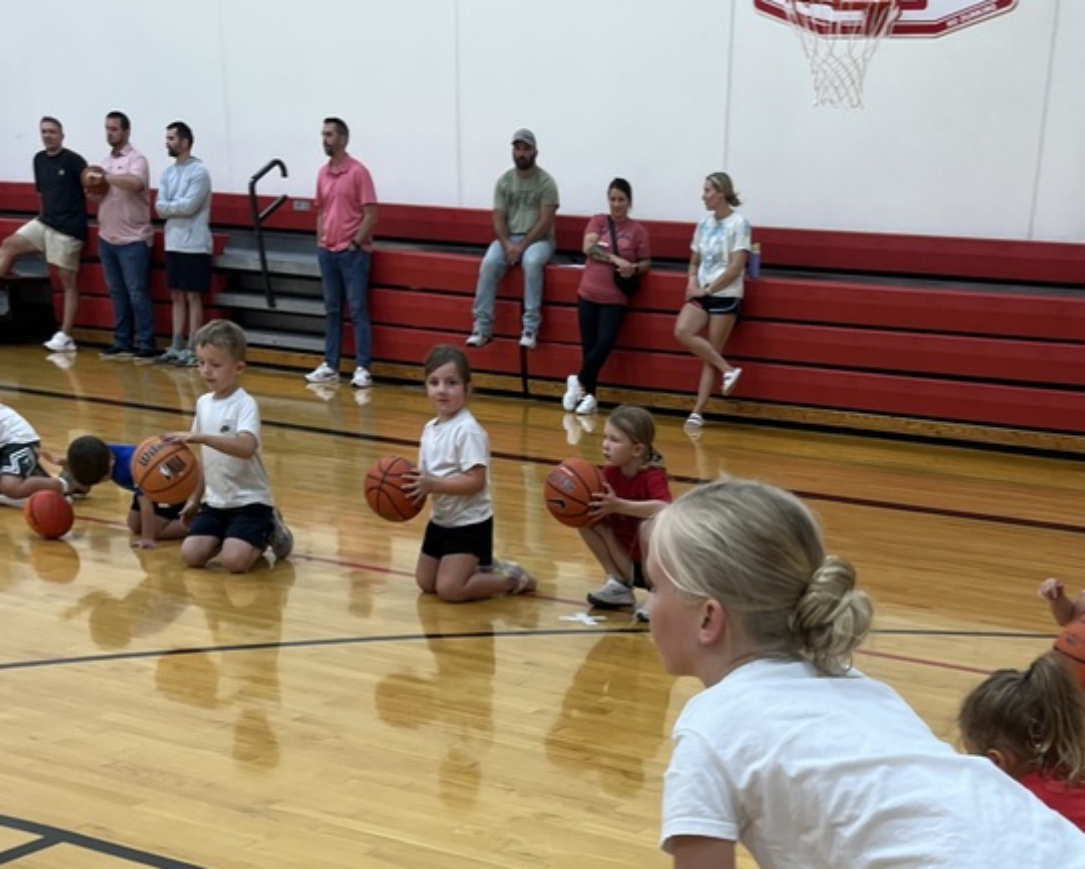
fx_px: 1542
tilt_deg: -31.4
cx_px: 746
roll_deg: -5.6
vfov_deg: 28.4
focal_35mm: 48
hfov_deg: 38.2
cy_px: 971
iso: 64
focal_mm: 5.1
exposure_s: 1/120
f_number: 1.6
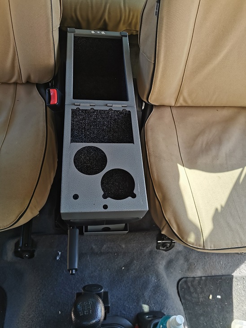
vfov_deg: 65.3
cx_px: 123
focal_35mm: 27
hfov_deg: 51.4
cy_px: 164
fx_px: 256
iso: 50
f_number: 1.6
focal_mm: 5.56
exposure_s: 1/222
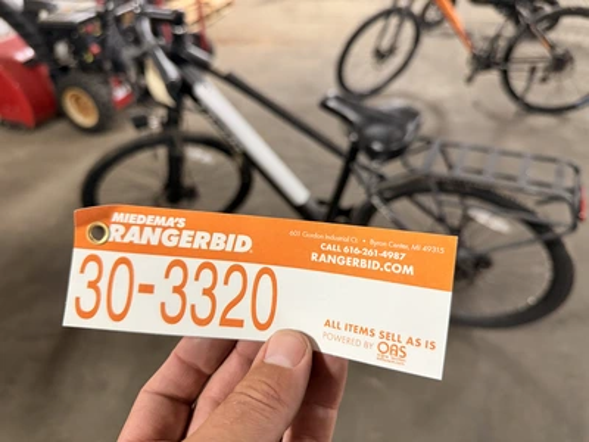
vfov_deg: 56.8
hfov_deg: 71.6
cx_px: 294
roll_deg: +3.6
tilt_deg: -36.0
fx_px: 408
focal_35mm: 24
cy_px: 221
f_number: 1.78
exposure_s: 1/60
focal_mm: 6.76
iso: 320
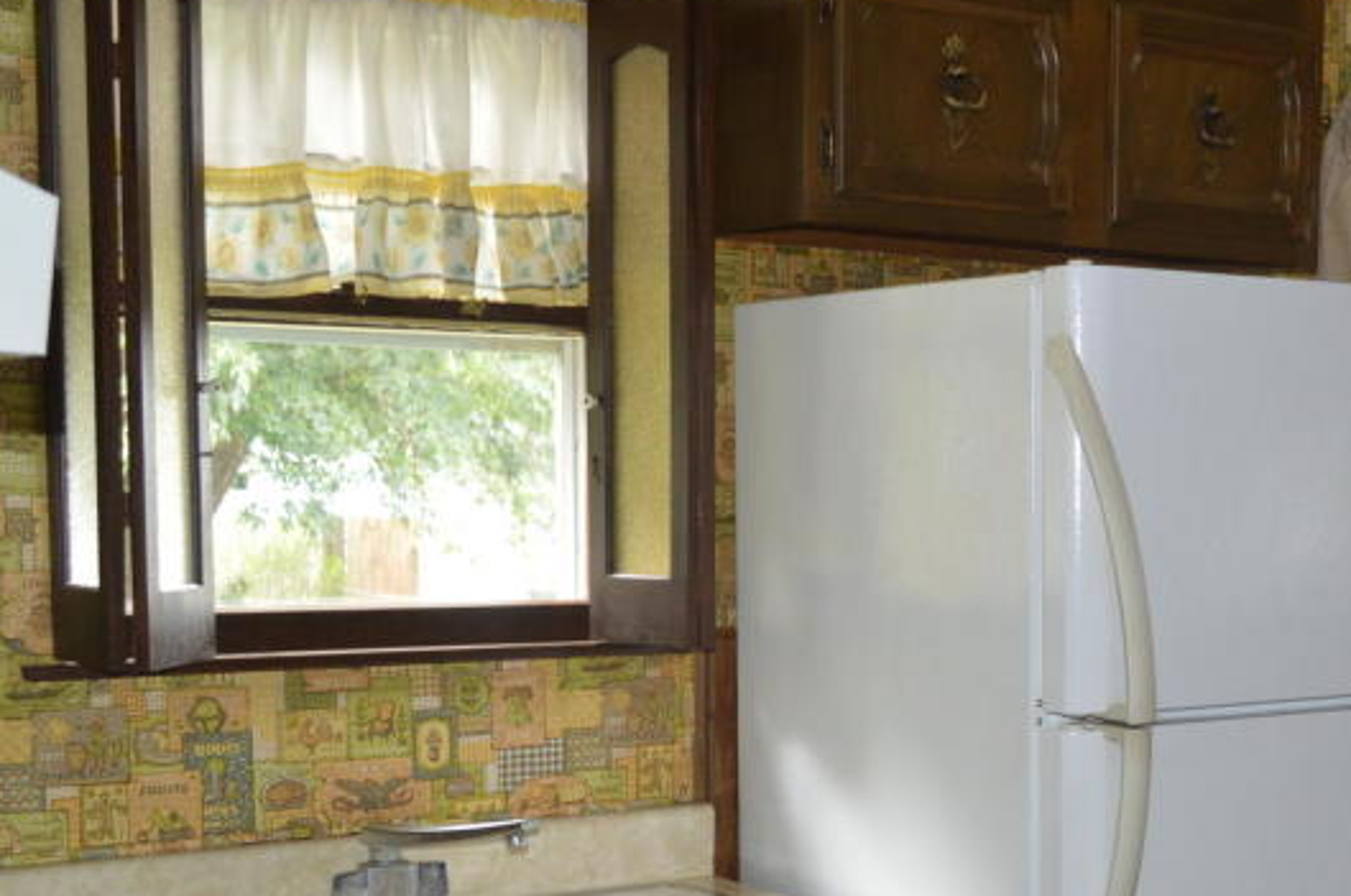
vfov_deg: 22.7
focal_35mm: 59
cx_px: 1128
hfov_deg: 32.8
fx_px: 2211
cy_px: 676
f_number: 3.5
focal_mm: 18
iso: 640
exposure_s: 1/60
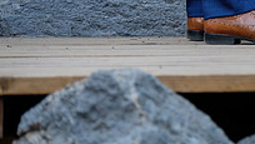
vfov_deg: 2.9
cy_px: 16
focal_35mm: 423
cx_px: 336
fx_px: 2862
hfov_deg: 5.1
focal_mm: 94.5
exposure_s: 1/120
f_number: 2.8
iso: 640
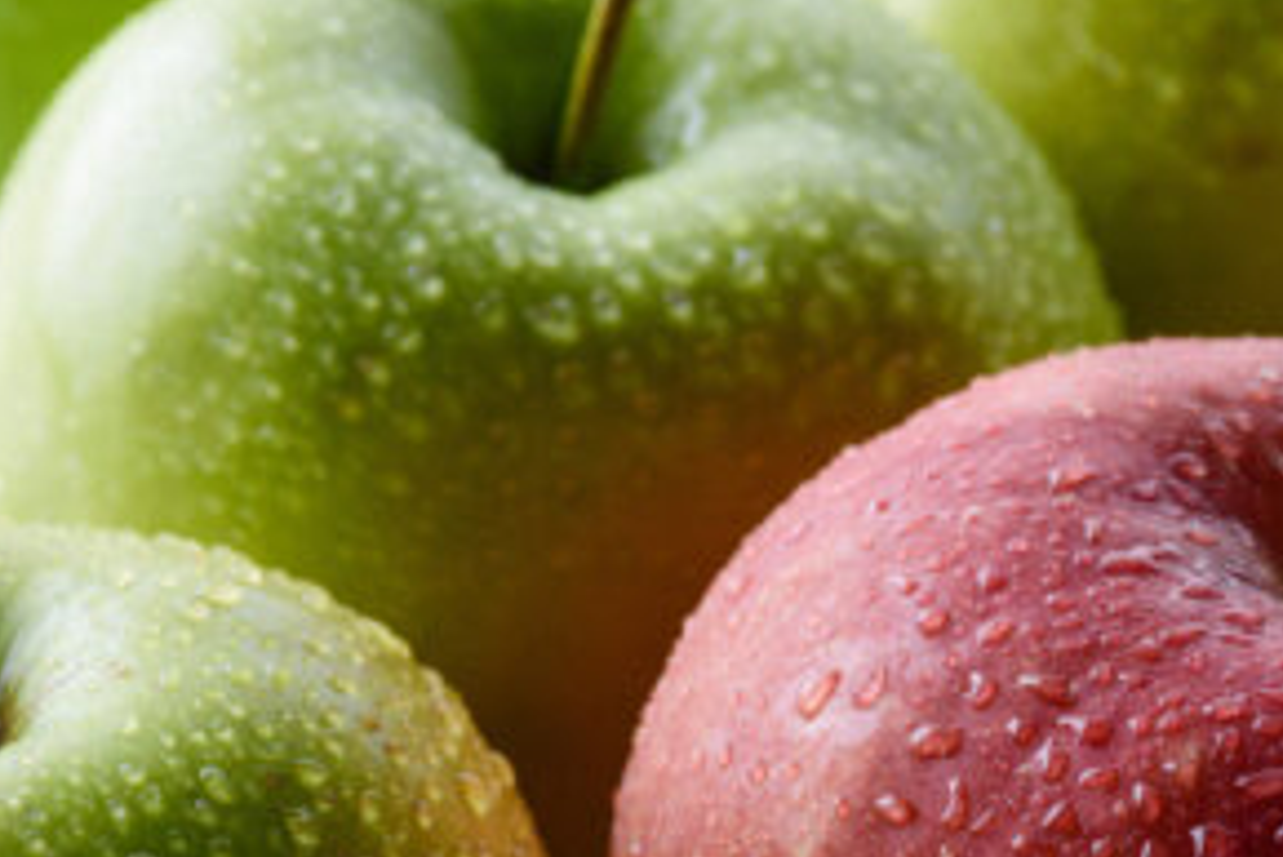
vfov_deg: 6.3
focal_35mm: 218
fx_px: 7773
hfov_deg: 9.4
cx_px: 1314
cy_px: 764
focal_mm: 105
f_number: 20
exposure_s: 1/125
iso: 400
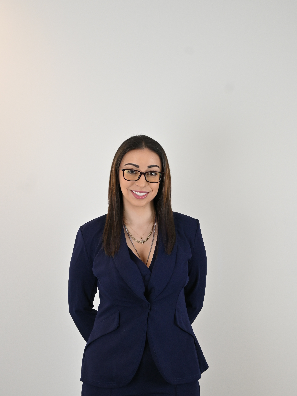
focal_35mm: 59
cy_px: 209
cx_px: 150
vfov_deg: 32.7
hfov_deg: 24.8
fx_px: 675
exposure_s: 1/125
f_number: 5.3
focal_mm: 36
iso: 500
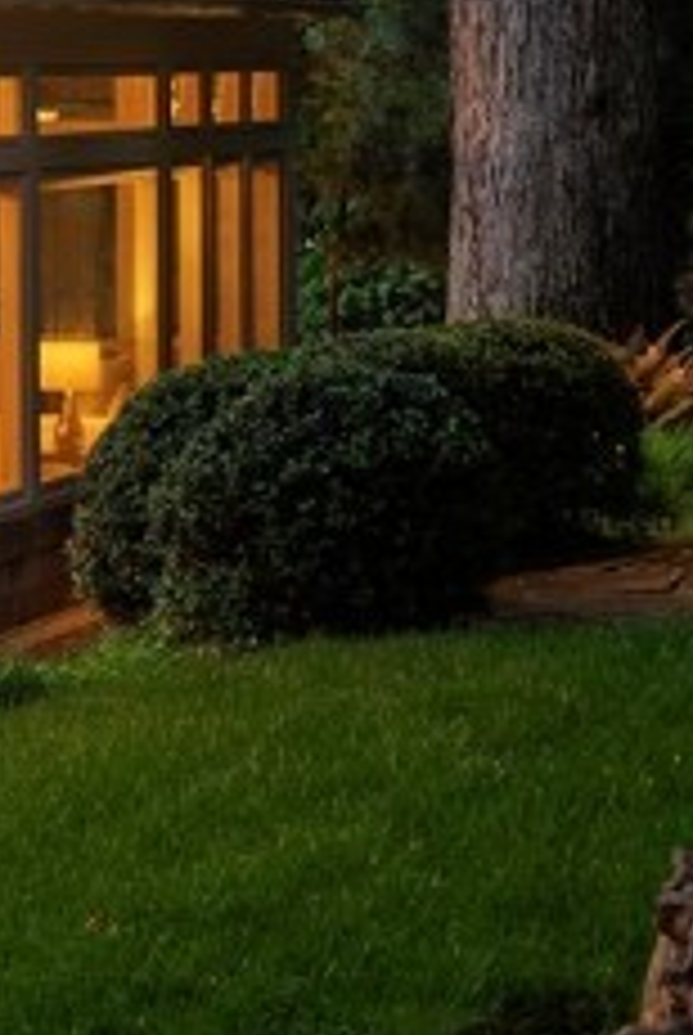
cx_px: -416
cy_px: 36
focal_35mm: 157
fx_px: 4519
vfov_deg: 12.9
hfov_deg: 8.5
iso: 800
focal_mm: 47
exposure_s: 3.2
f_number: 8
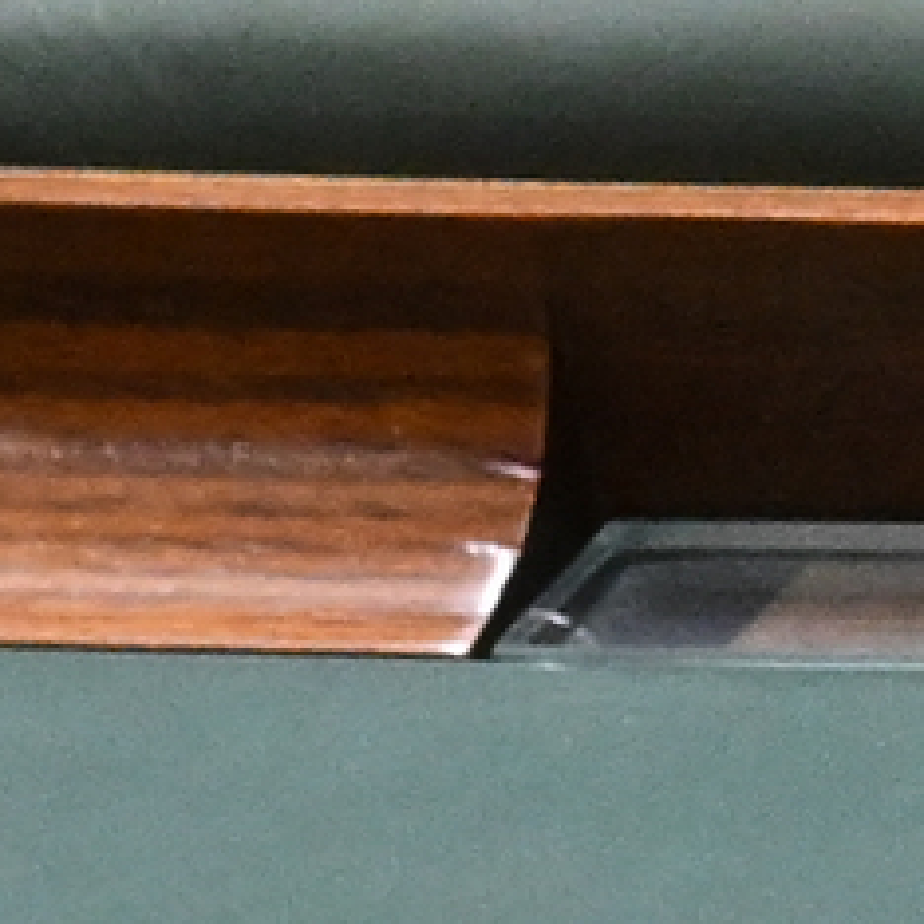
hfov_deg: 1.3
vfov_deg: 1.3
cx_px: 1035
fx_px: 39441
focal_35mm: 1306
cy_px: 1035
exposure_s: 1/320
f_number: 3.2
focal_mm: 400
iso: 2500
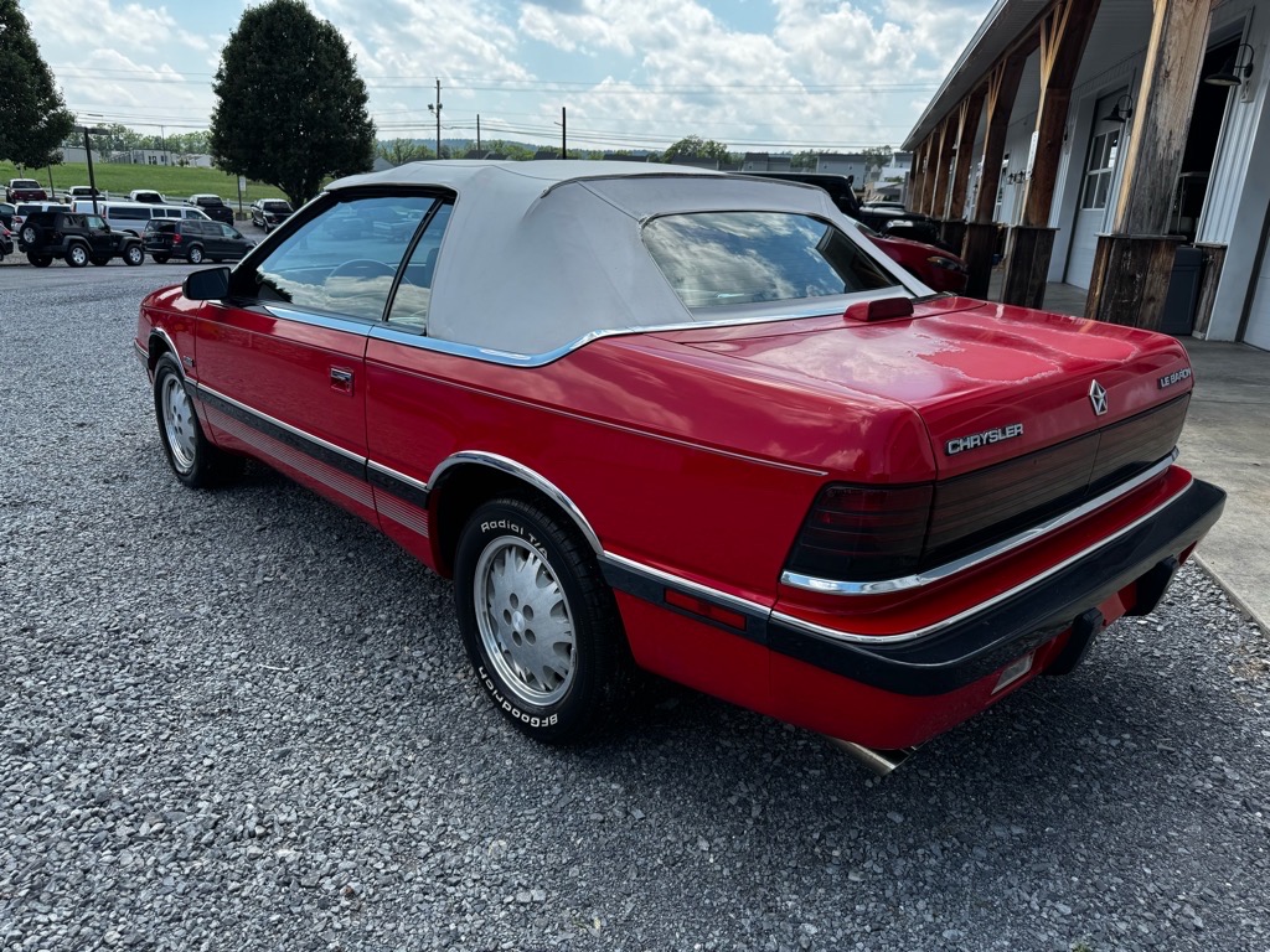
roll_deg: -3.2
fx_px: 881
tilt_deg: -17.0
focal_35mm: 24
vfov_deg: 56.8
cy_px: 476
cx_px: 635
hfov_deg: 71.6
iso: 80
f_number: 1.78
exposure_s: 1/1818
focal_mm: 6.76
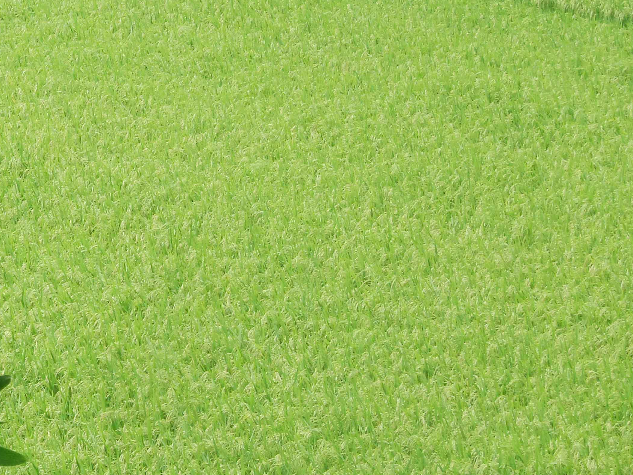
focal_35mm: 218
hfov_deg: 9.0
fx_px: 3986
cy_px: 90
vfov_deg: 6.8
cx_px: -18
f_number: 5.4
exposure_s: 1/500
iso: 80
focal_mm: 17.9
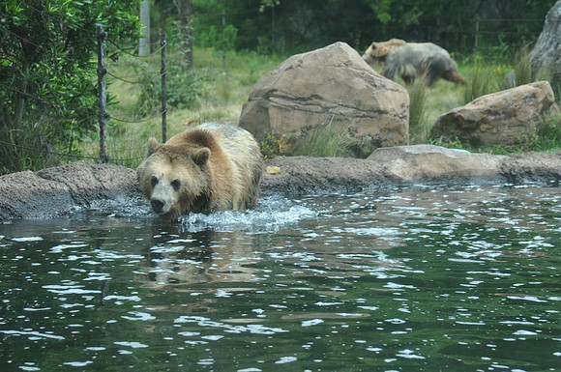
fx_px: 1914
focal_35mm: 123
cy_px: 186
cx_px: 280
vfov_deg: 11.1
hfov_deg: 16.7
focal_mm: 82
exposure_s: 1/320
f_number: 5.6
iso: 320
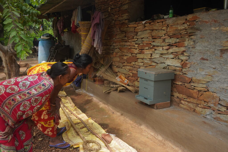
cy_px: 76
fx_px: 190
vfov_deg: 43.6
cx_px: 114
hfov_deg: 61.9
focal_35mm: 30
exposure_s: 1/800
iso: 500
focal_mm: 20
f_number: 5.6
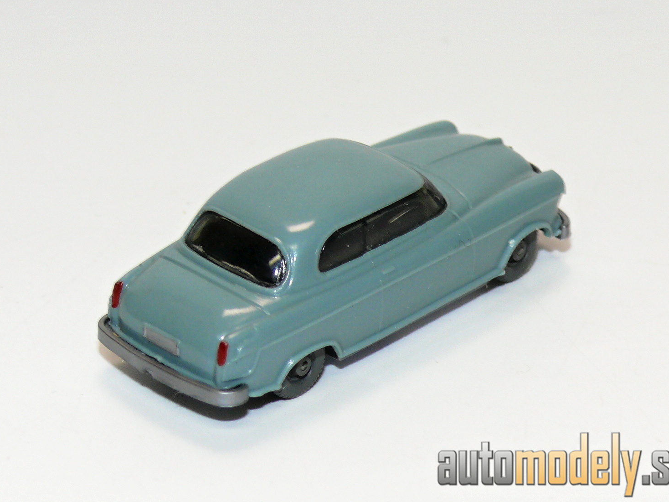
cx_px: 333
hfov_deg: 12.6
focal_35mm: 157
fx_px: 3034
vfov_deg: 9.5
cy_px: 229
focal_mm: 17.2
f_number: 4
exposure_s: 1/30
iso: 100
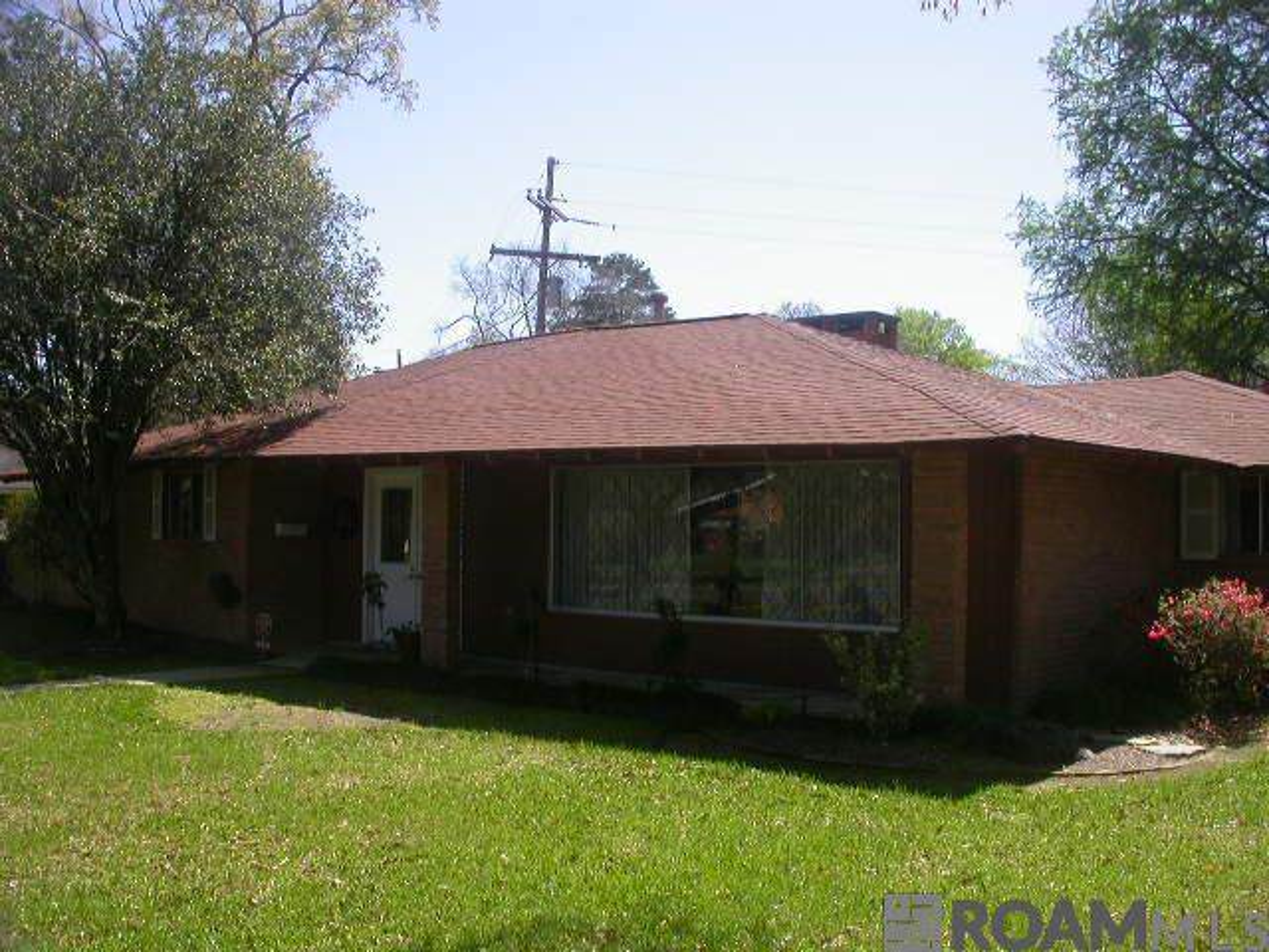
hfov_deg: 49.0
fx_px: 1393
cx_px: 634
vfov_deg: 37.7
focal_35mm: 38
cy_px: 476
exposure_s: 1/218
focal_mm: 7.85
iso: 100
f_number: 6.7
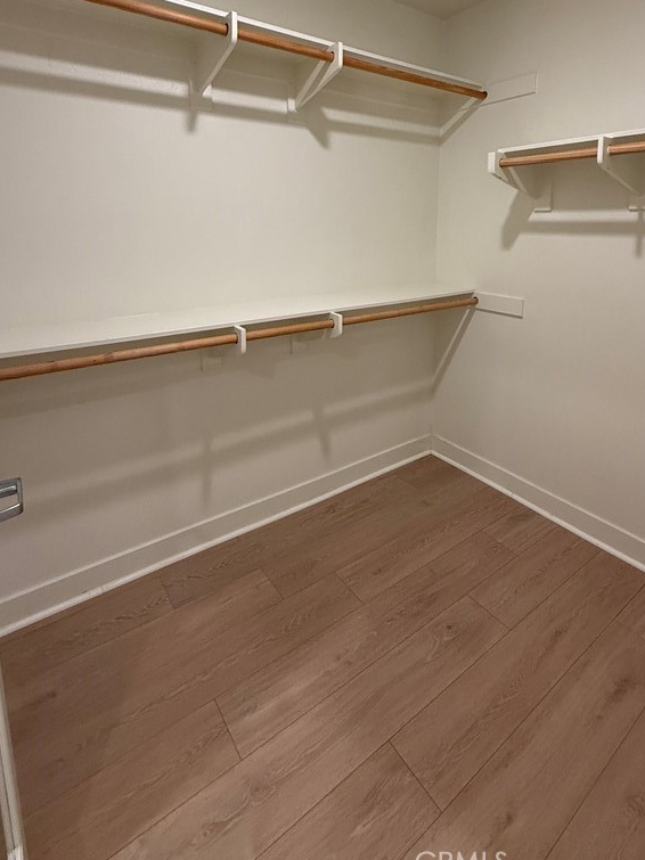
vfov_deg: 82.1
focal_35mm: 19
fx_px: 472
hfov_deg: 68.3
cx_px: 370
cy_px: 295
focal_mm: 2.22
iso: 320
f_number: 2.2
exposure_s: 1/120
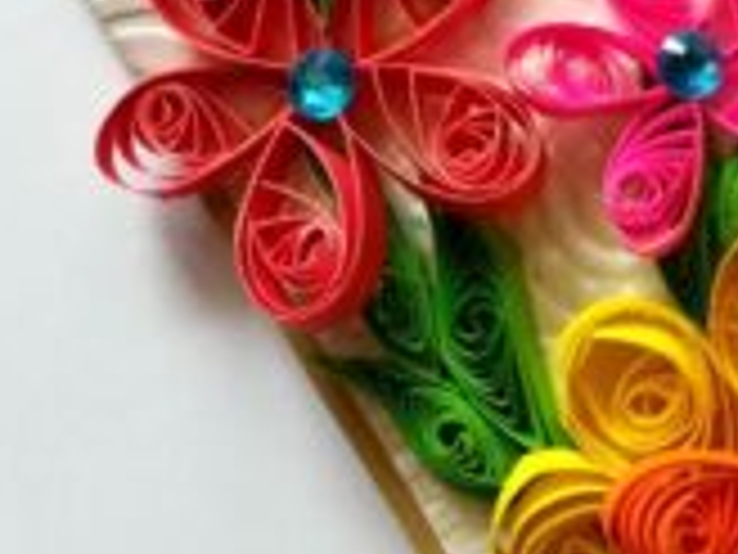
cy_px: -306
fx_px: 2025
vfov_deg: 14.4
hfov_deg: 18.9
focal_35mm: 95
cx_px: 1008
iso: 64
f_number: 2.2
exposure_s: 1/100
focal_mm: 3.83
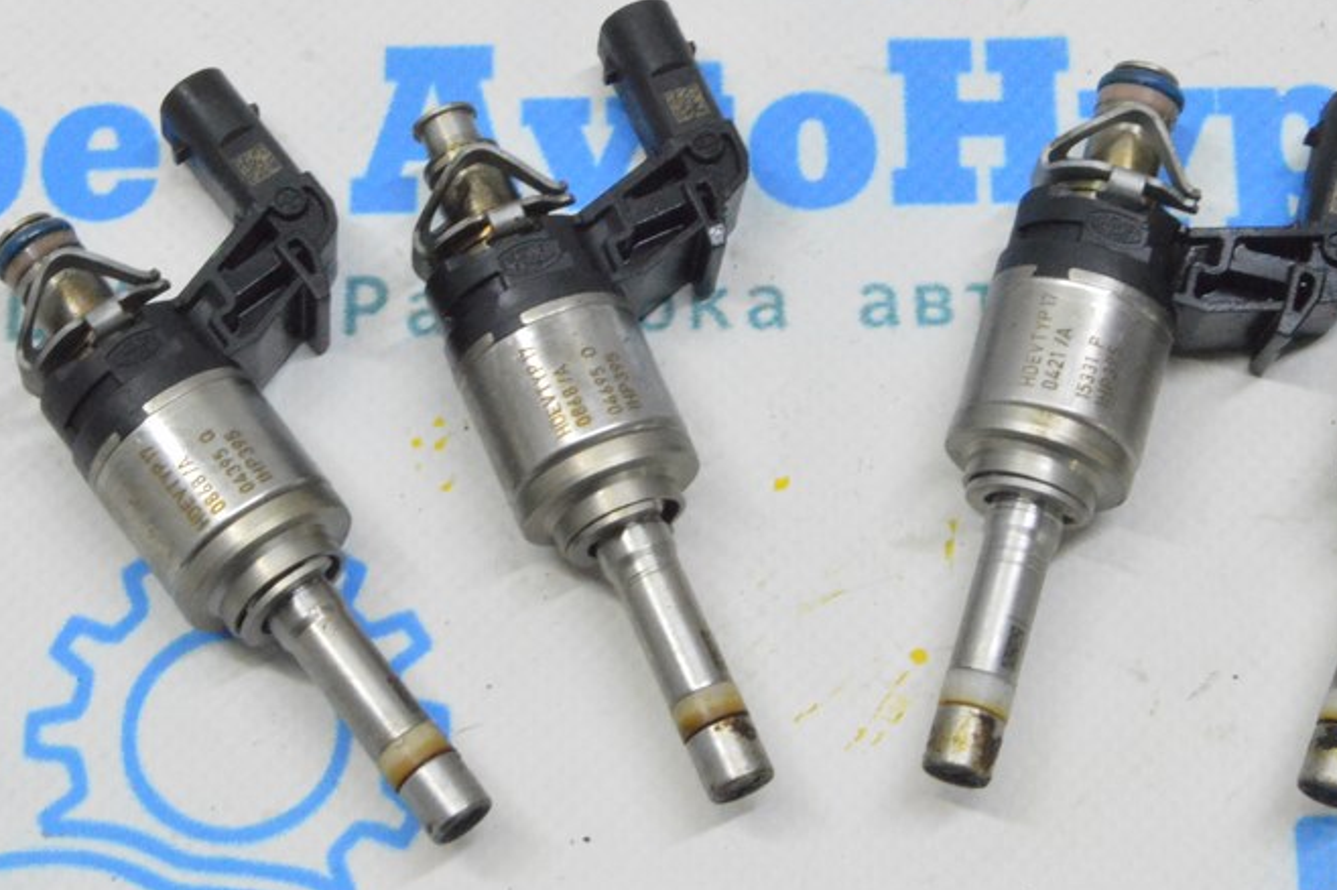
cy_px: 306
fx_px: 3638
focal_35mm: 98
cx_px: 776
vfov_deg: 13.9
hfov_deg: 20.8
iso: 6400
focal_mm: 42
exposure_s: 1/20
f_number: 20
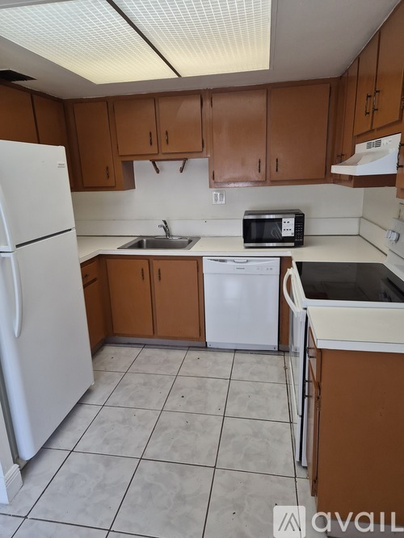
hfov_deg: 58.9
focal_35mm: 23
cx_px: 202
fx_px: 358
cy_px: 269
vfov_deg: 73.9
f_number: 1.8
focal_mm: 5.4
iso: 125
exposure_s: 1/120
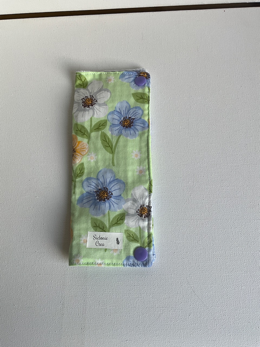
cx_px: 130
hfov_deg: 48.2
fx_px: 290
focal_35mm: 29
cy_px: 174
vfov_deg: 61.7
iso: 20
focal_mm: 3
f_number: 1.8
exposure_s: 1/152
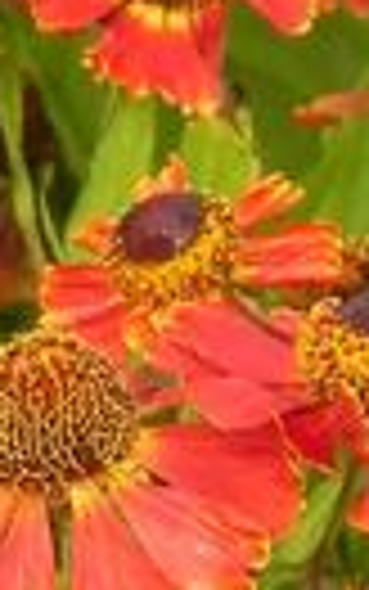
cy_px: -54
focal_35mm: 933
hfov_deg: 1.4
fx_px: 14996
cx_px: -612
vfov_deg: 2.3
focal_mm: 25.7
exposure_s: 1/320
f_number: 5
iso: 160
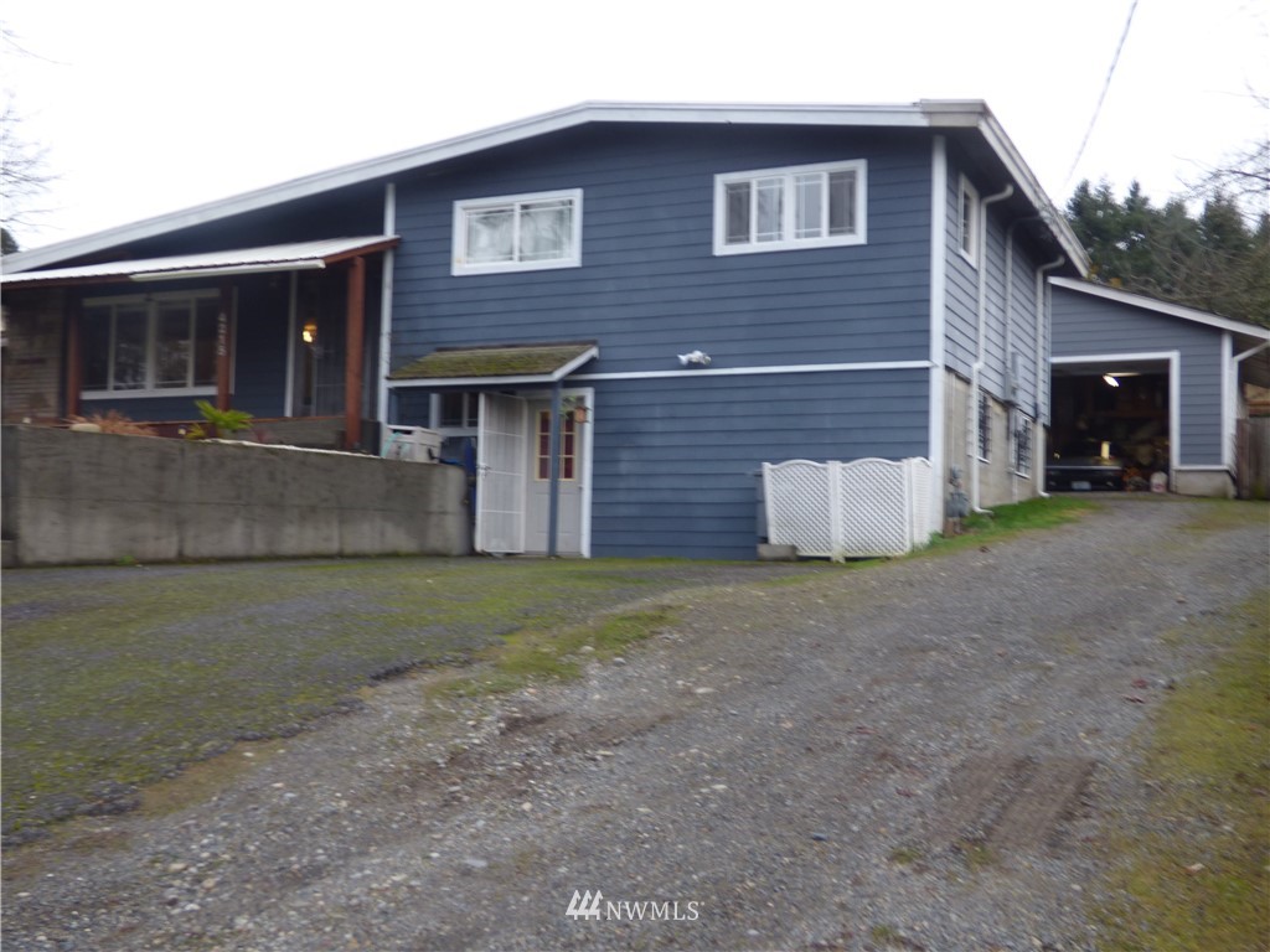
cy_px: 476
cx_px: 635
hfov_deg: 47.9
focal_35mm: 39
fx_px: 1431
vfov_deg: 36.8
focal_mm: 6.8
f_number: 3.5
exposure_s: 1/60
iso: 100
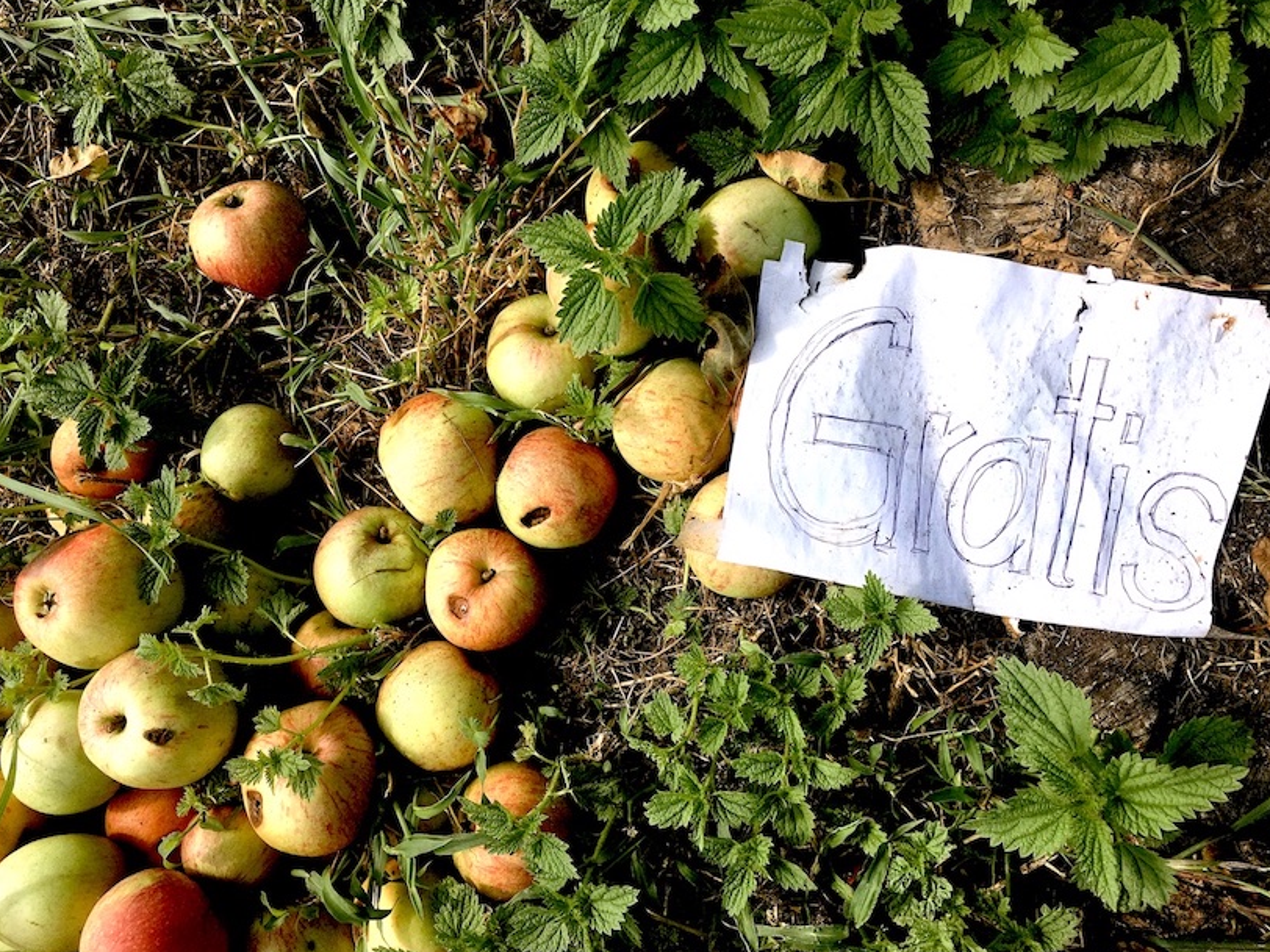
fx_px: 1101
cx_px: 629
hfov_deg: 60.0
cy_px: 474
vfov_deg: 46.8
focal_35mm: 30
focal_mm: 4.15
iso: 25
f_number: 2.2
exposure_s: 1/962
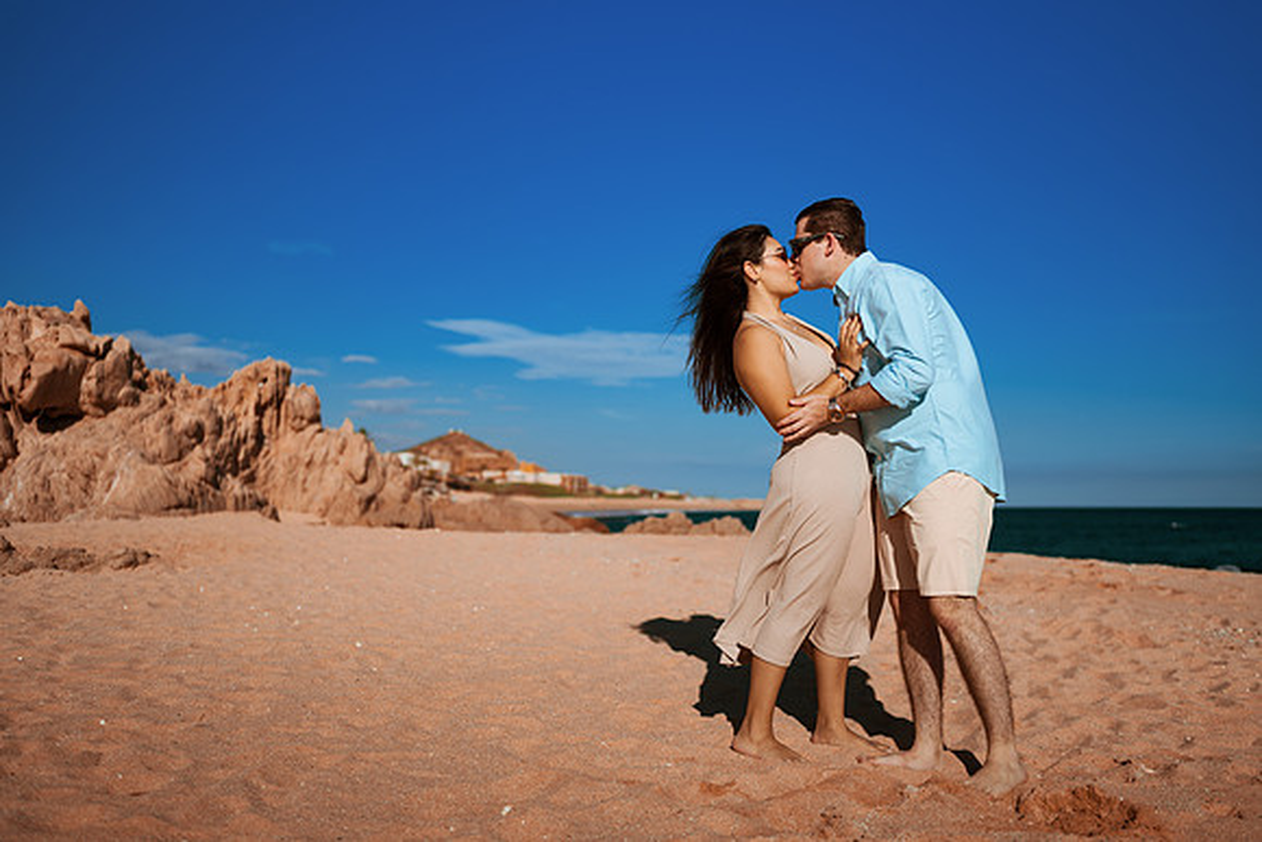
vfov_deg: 37.9
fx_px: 1227
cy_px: 421
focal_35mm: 35
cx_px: 631
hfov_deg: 54.4
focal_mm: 35
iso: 50
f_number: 1.8
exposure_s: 1/8000
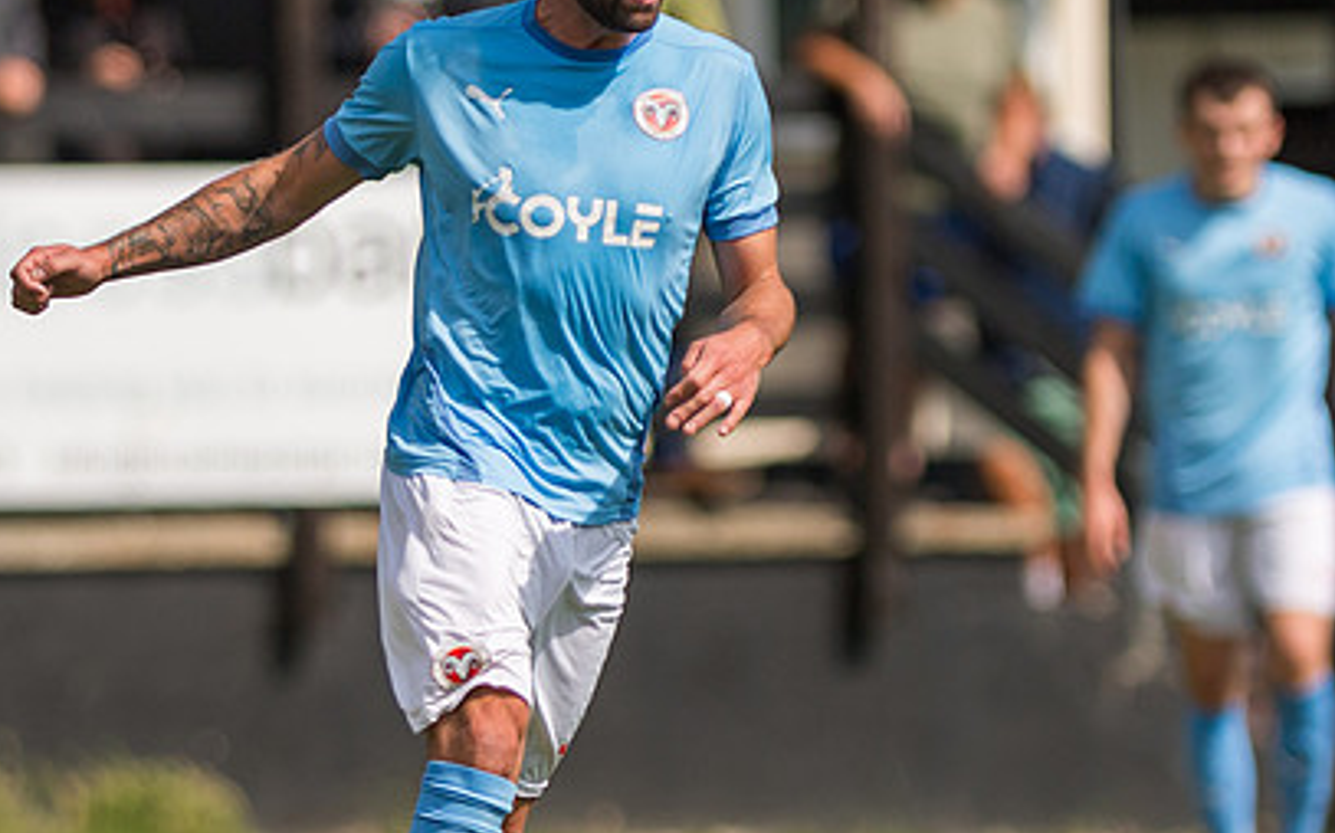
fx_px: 32040
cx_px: 600
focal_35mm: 881
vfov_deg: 1.5
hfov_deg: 2.4
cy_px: 453
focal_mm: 300
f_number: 2.8
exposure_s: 1/4000
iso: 100
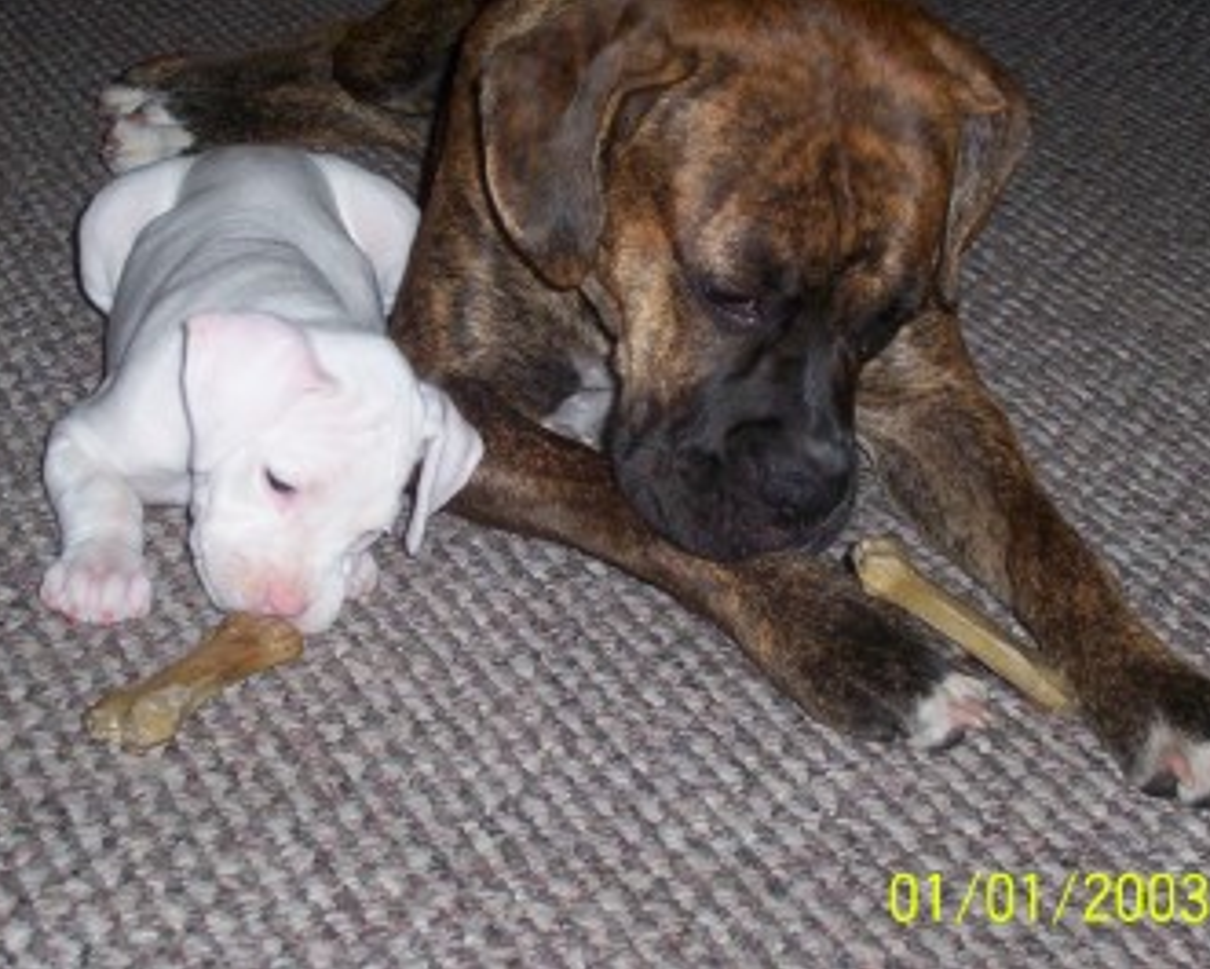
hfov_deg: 20.8
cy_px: 484
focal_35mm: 92
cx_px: 625
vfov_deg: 16.7
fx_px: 3296
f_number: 3.62
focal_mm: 10.76
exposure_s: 1/93.2
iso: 140
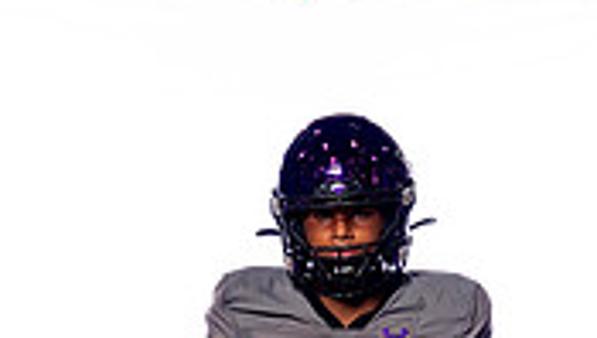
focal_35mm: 121
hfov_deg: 17.7
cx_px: 287
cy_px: 748
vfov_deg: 9.2
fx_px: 1918
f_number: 5.6
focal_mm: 45
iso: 250
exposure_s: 1/250
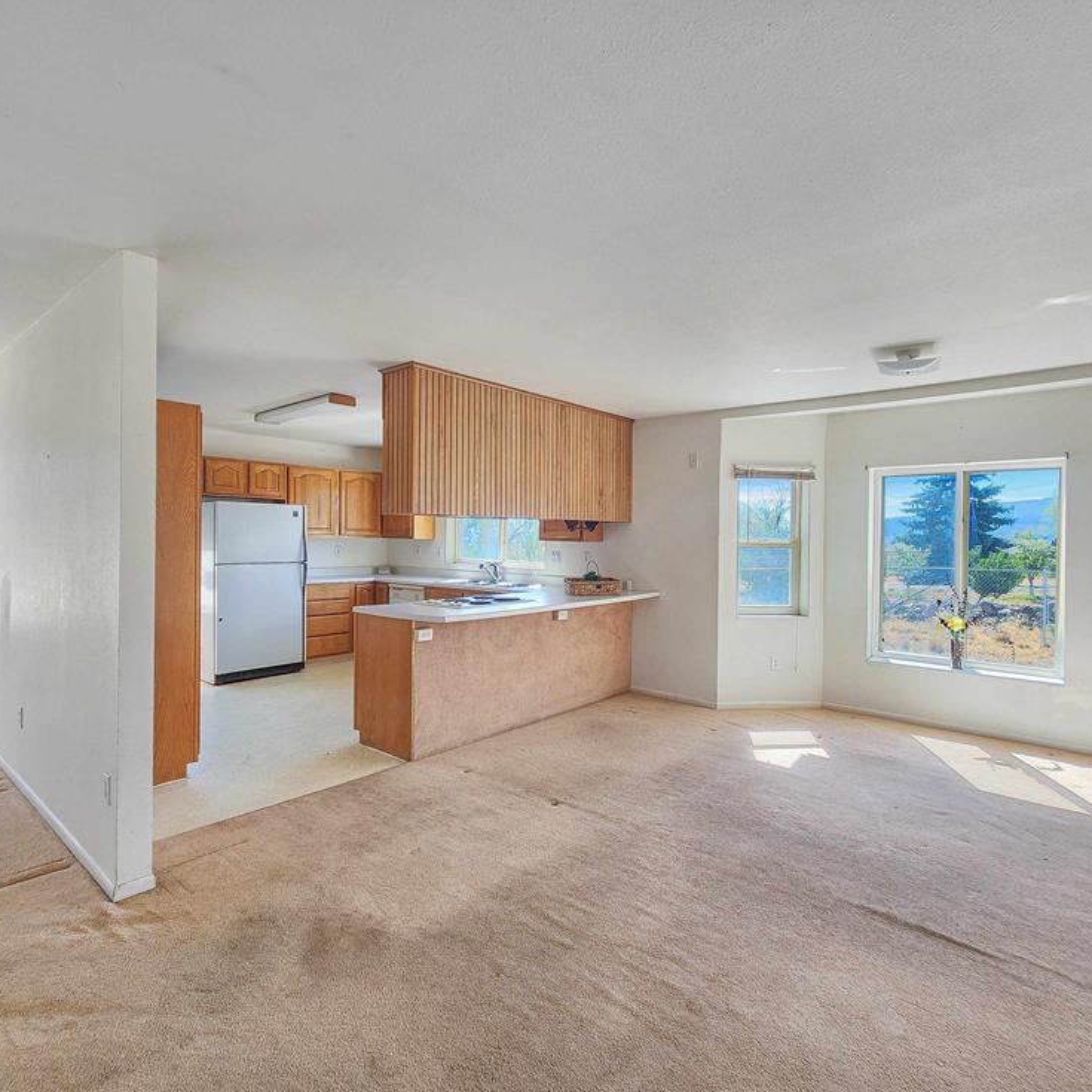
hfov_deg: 87.4
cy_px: 545
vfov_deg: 87.4
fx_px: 571
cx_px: 550
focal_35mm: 16
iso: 64
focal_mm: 2.2
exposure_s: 1/60
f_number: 2.2
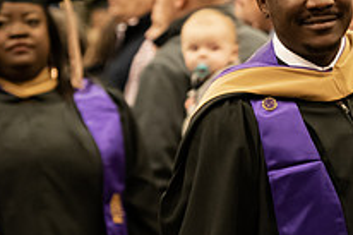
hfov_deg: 6.3
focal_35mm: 327
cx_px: 365
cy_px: 83
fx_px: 3204
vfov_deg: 4.2
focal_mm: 116
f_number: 3.2
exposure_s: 1/200
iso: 2500
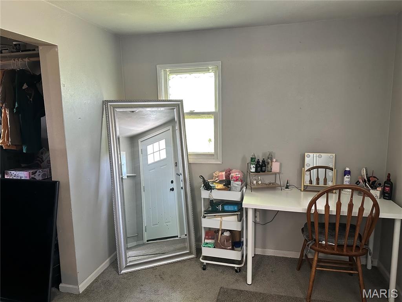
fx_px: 279
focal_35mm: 24
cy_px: 151
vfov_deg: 56.8
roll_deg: +1.3
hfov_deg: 71.6
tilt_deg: -8.2
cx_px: 201
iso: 400
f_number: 1.78
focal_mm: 6.86
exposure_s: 1/60
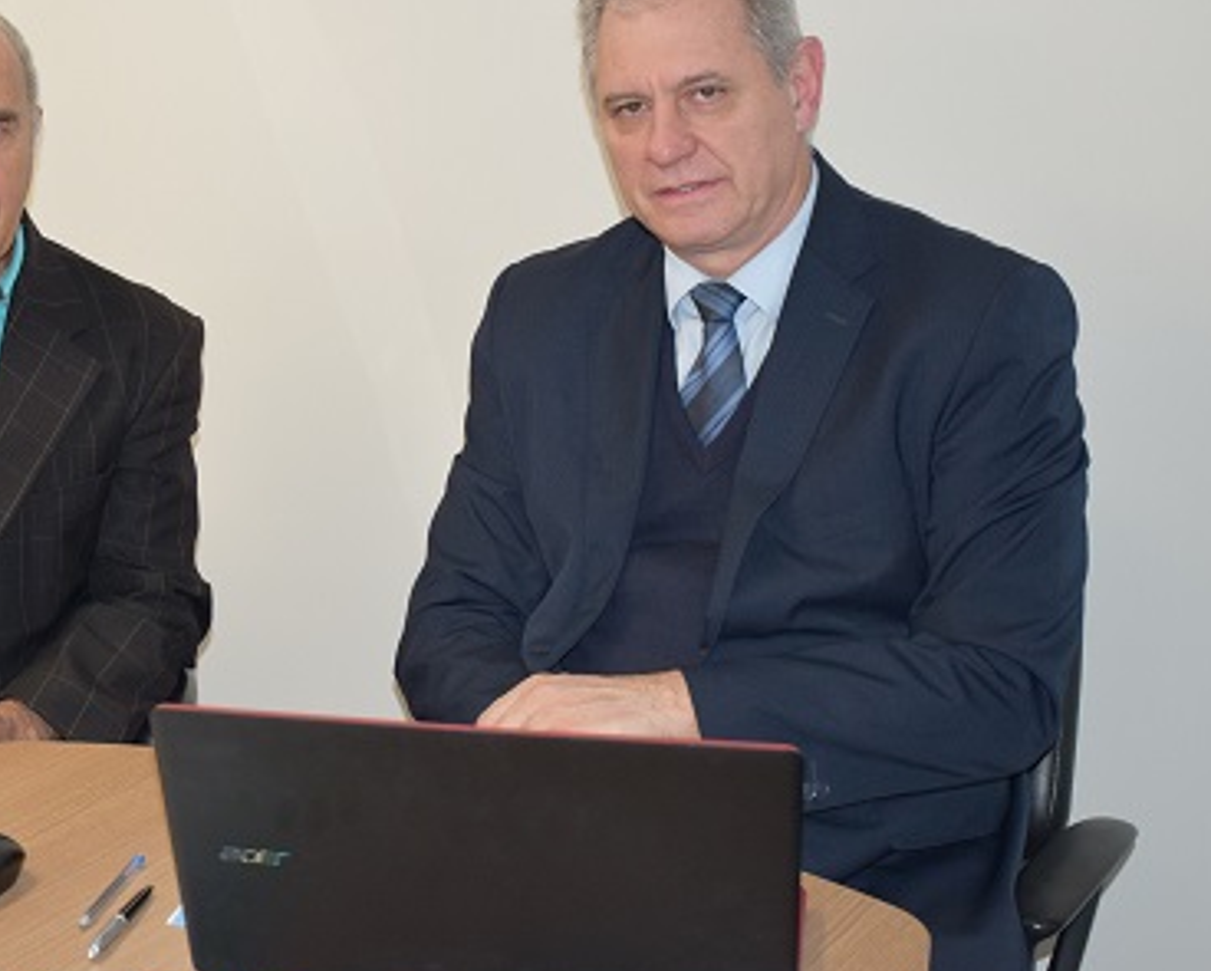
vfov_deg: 19.7
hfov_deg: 24.1
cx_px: 296
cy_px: 408
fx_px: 2798
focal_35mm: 78
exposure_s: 1/100
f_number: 5
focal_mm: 34
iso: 800
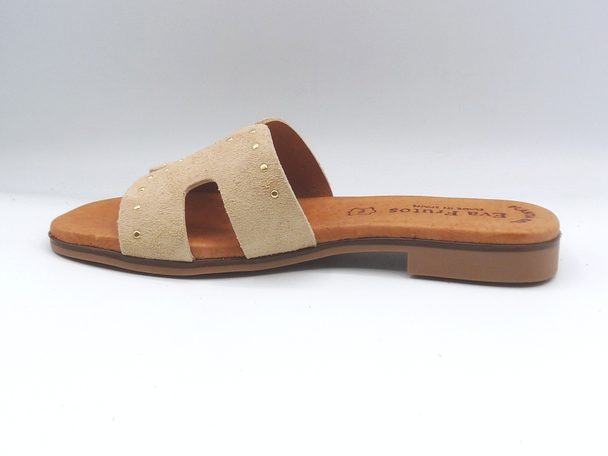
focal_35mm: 51
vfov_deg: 28.5
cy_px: 228
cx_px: 307
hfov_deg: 37.5
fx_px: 896
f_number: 5
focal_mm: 4.9
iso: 100
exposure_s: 1/200
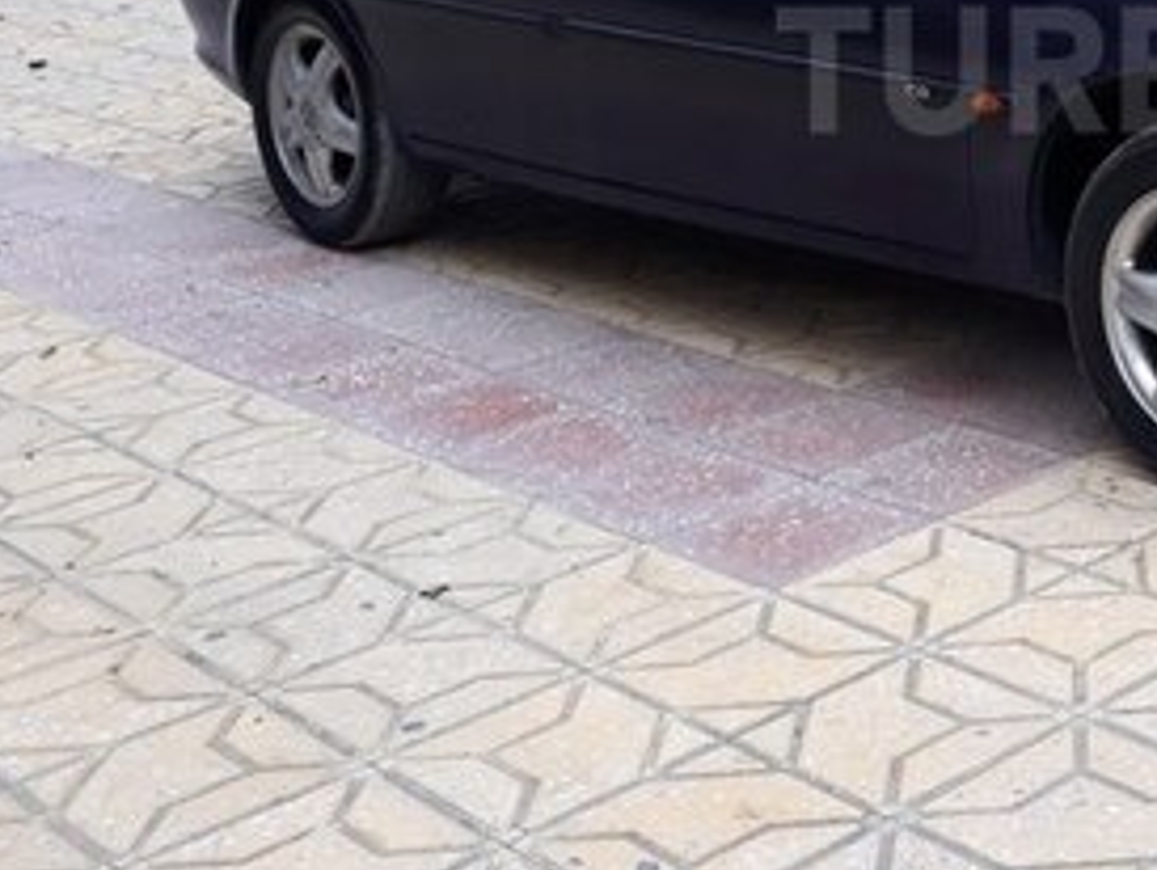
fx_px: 2174
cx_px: 1208
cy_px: 70
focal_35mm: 65
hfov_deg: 27.7
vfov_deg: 22.0
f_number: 1.7
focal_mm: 3.71
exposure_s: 1/236
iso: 40
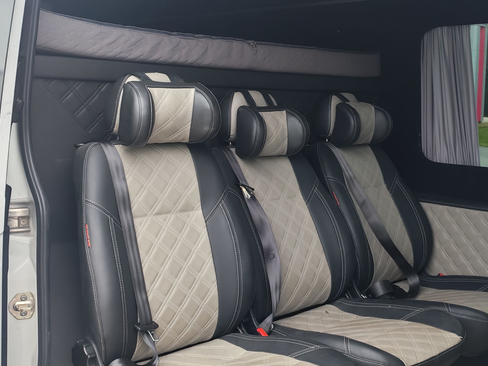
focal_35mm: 50
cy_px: 182
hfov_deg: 38.2
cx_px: 261
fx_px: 705
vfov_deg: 29.1
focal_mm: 6.12
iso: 160
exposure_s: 1/100
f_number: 1.9
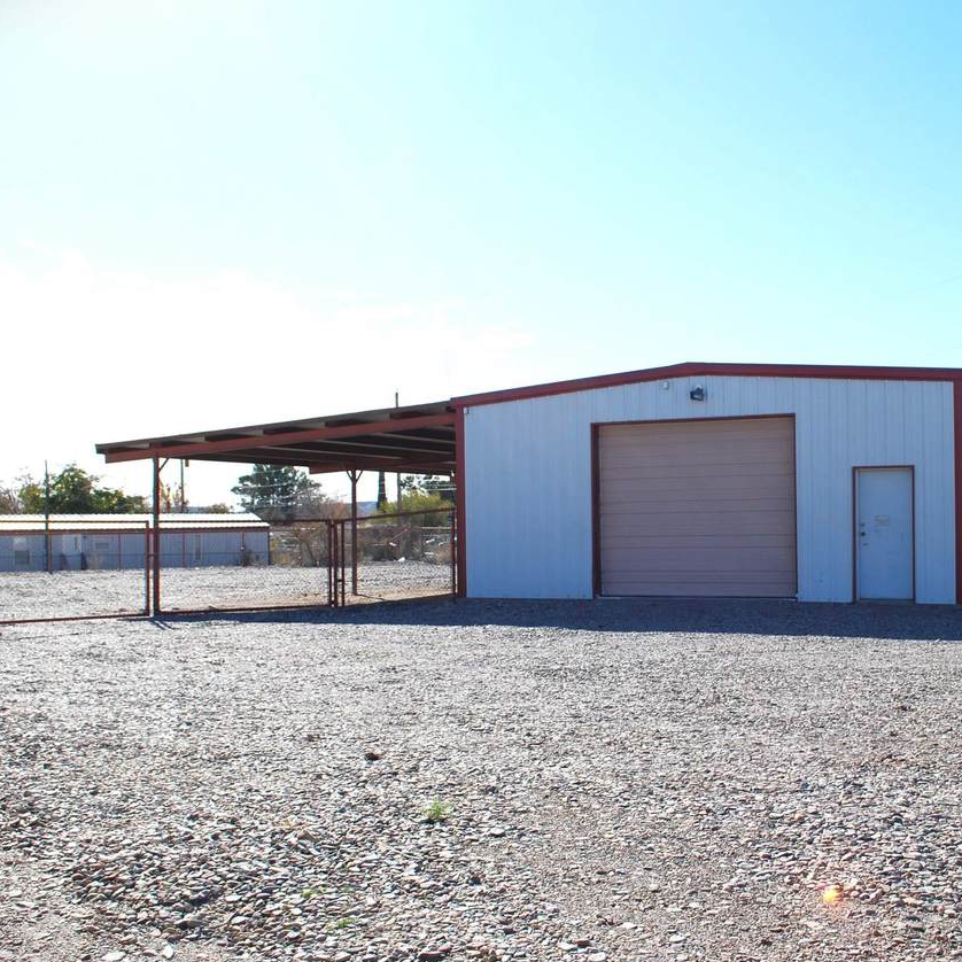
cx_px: 595
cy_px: 474
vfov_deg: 42.8
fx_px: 1226
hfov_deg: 42.5
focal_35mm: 39
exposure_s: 1/320
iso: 100
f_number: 9
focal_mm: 20
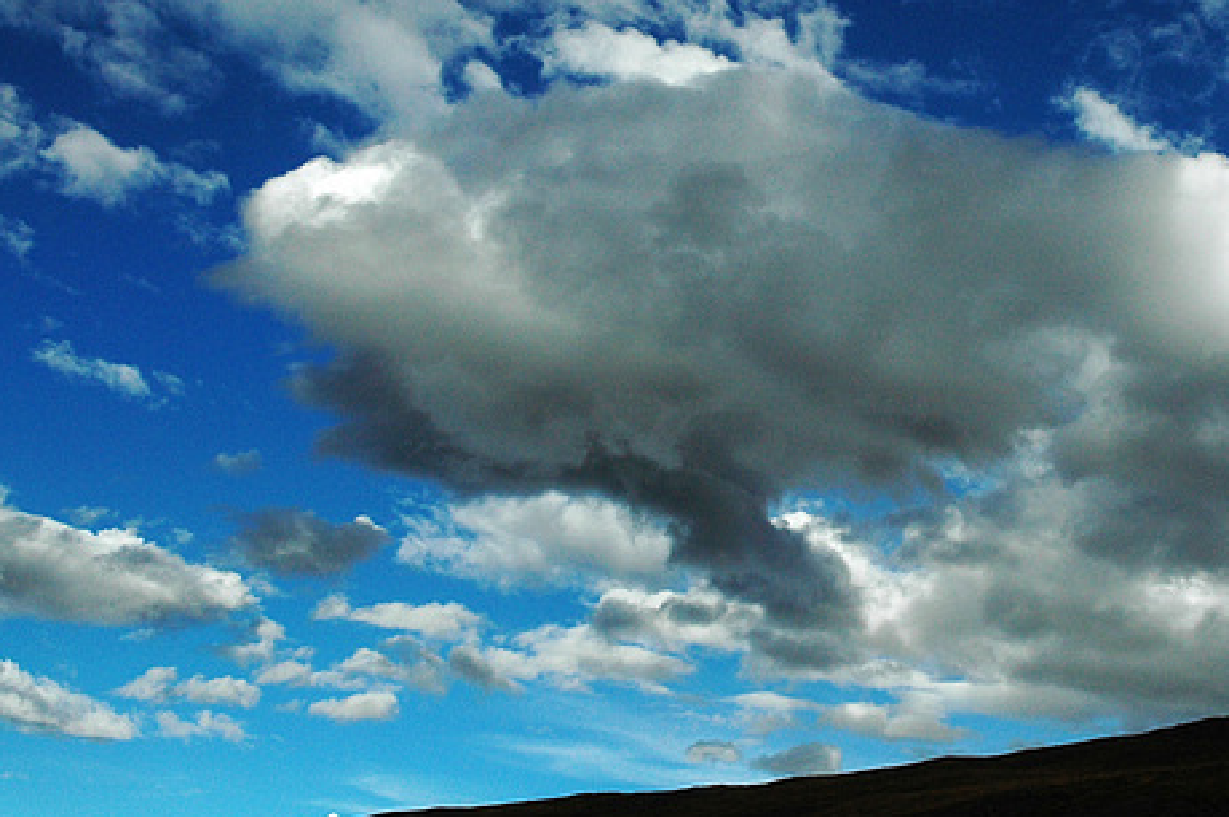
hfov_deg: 31.9
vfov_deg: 21.9
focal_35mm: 62
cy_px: 342
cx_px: 929
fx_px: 2106
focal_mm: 27
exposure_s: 1/640
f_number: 14
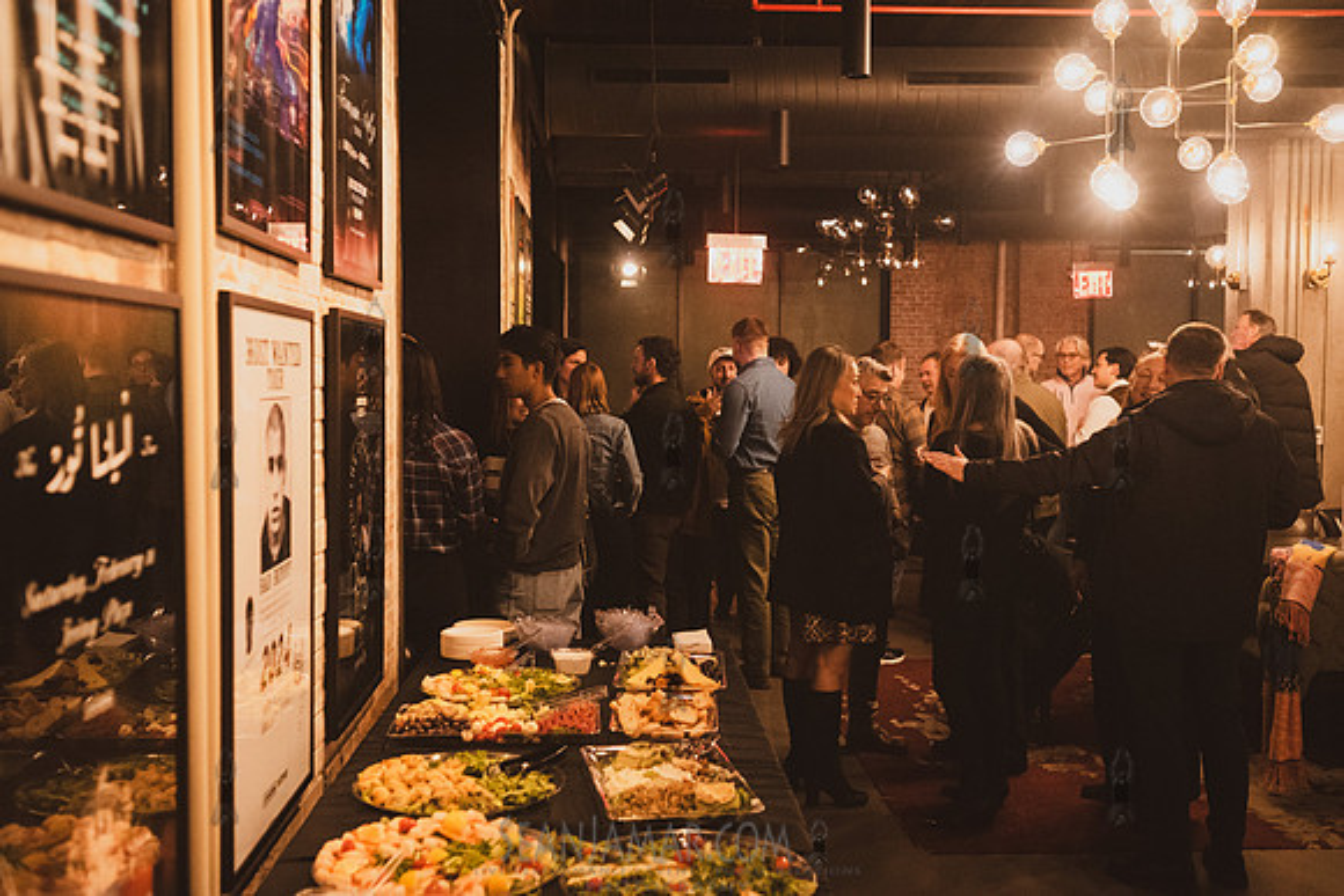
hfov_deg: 52.5
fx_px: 1363
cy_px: 448
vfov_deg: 36.4
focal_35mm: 36
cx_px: 672
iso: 8000
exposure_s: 1/125
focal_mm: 35
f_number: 3.5
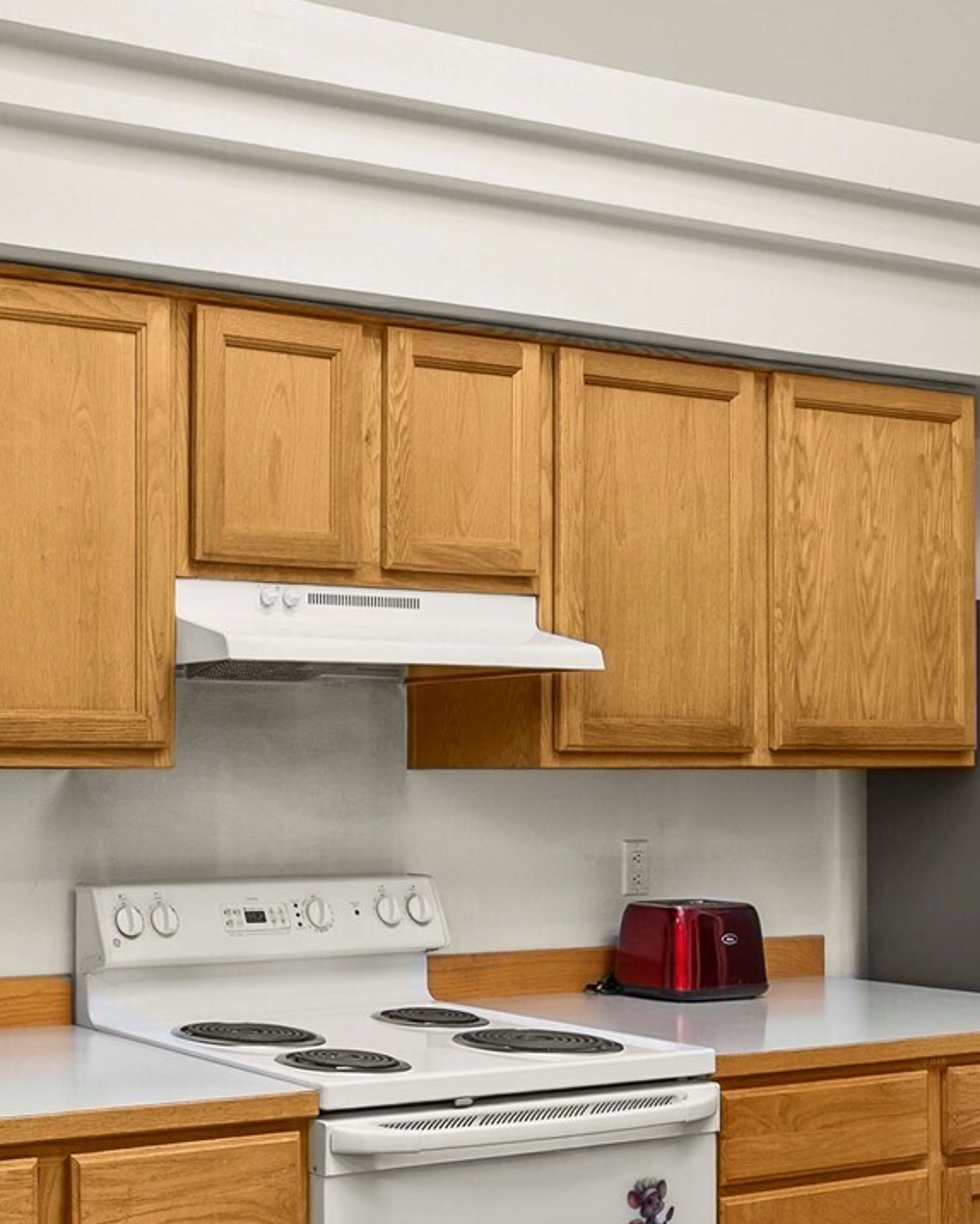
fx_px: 1450
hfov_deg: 30.2
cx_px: -273
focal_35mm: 40
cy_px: 826
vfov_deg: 45.0
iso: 1000
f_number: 7.1
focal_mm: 18
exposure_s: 1/4
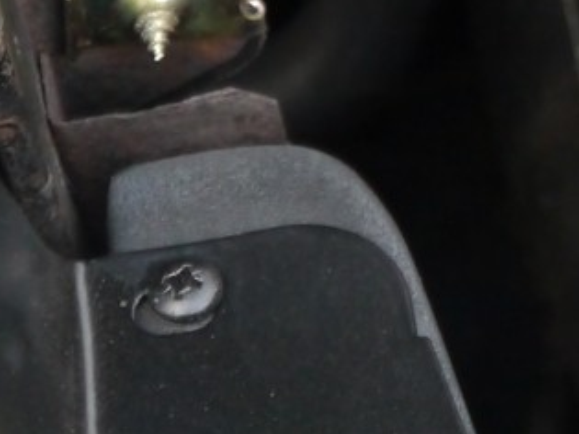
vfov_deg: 5.5
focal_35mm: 264
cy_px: -383
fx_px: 4414
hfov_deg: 7.2
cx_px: 1145
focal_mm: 26
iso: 800
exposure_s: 1/50
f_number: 4.7
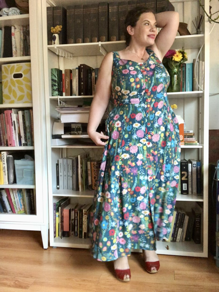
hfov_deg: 44.2
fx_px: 270
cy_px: 146
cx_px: 110
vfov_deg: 56.8
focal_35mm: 32
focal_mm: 2.87
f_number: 2.2
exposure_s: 1/30
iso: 400
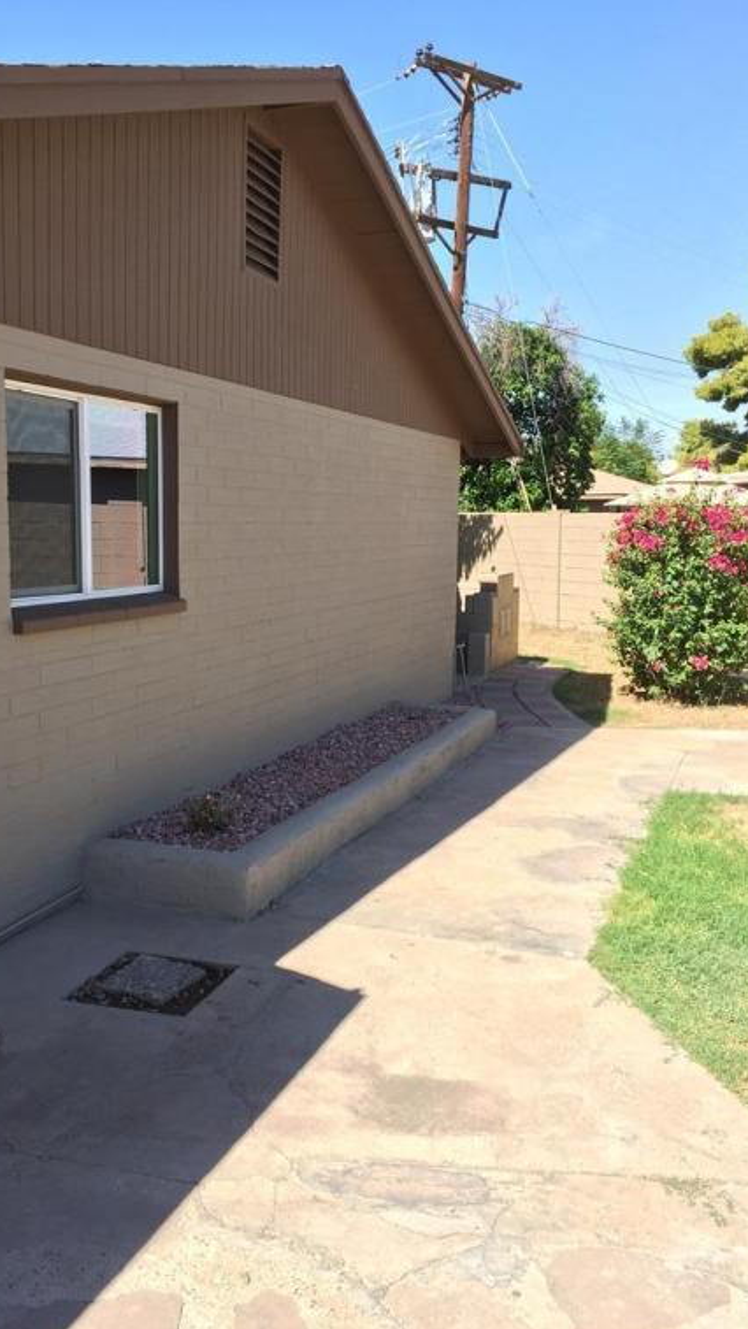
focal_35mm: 32
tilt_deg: -6.4
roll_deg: -0.2
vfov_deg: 61.0
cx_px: 315
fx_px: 1128
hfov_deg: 36.6
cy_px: 670
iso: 32
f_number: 2.2
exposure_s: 1/898
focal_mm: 4.15
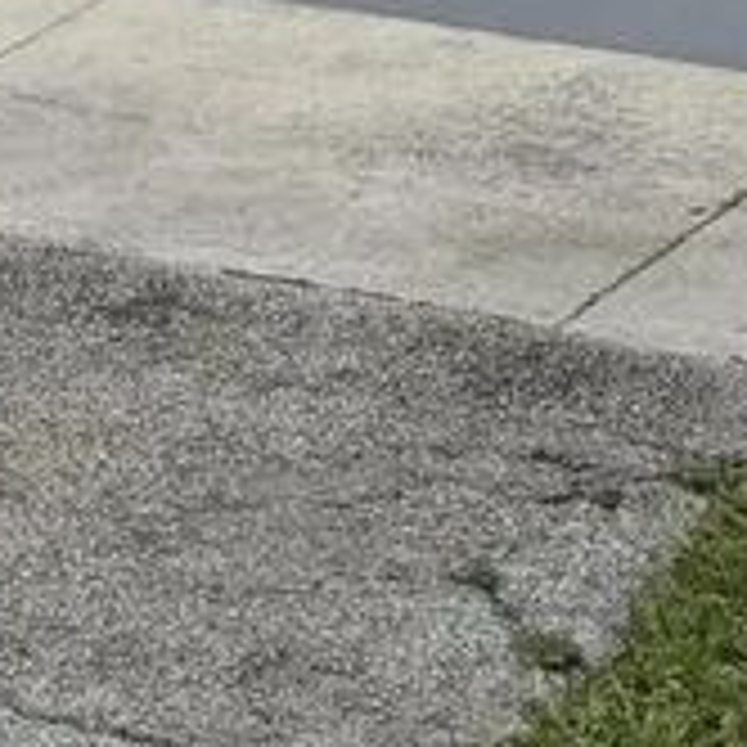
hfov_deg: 9.9
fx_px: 4248
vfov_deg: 8.9
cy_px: -1150
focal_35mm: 174
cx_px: -140
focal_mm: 6.76
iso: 80
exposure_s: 1/3425
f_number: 1.78
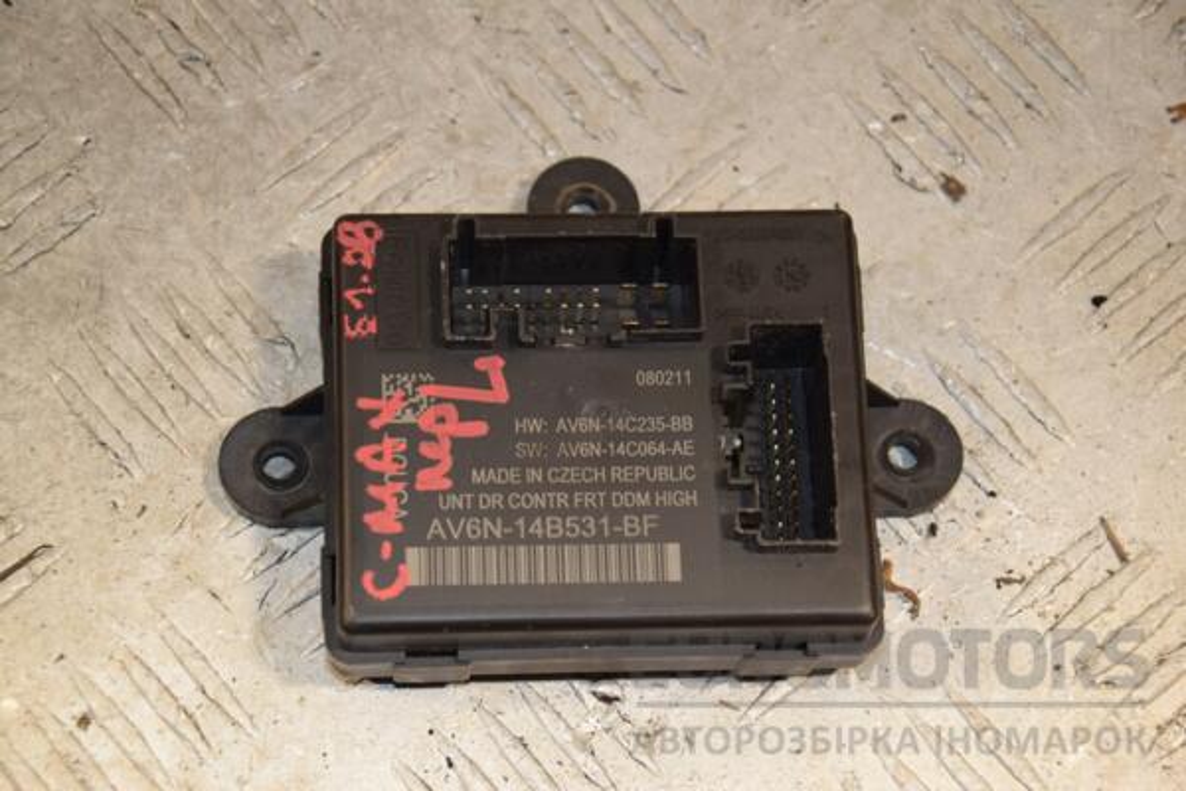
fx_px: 3459
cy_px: 396
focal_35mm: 105
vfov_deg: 13.0
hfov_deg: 19.5
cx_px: 593
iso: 800
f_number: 6.3
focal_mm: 70
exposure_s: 1/200
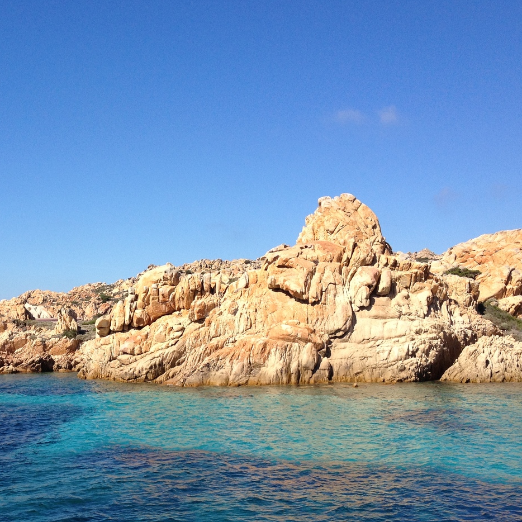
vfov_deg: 32.1
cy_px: 325
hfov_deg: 31.6
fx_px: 904
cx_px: 129
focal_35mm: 53
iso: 64
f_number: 2.4
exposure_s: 1/1783
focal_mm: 4.28
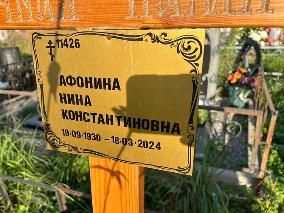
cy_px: 125
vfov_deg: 45.2
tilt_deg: -22.6
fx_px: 254
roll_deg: +4.0
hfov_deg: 57.9
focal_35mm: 31
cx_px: 115
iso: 50
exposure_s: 1/1553
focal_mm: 5.7
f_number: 1.5
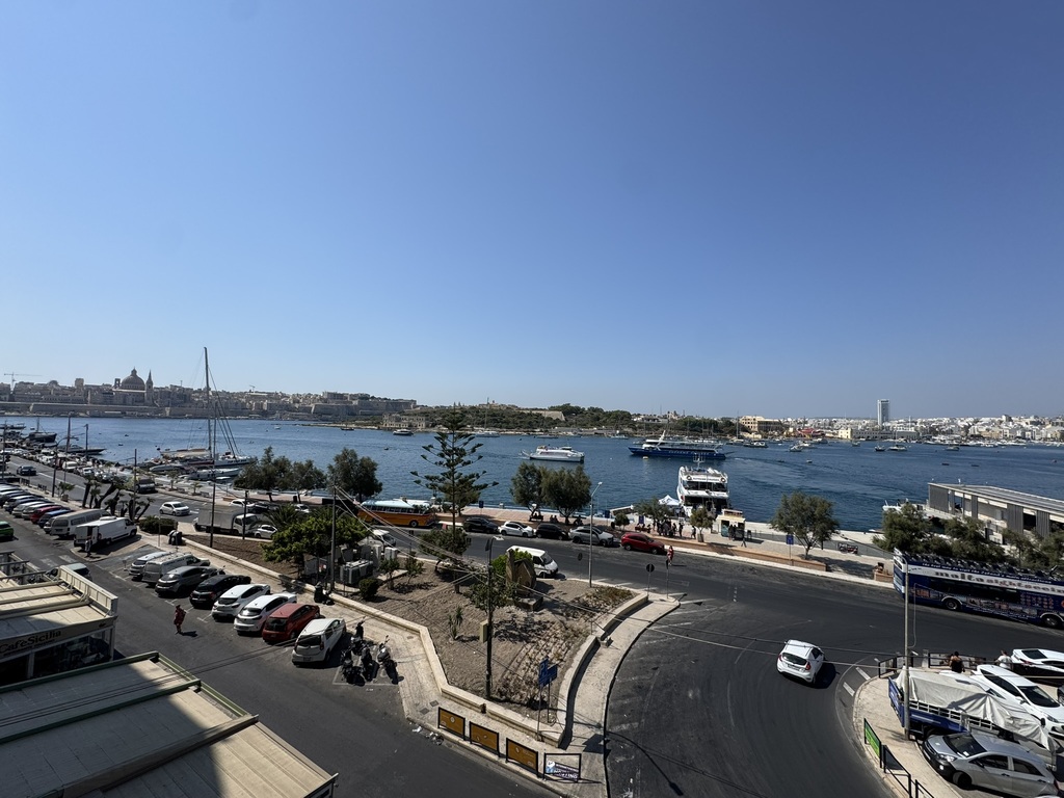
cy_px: 399
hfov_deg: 102.1
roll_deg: -1.7
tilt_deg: +2.7
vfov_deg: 85.7
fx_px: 430
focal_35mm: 14
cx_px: 532
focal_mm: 2.22
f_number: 2.2
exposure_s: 1/3247
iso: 50
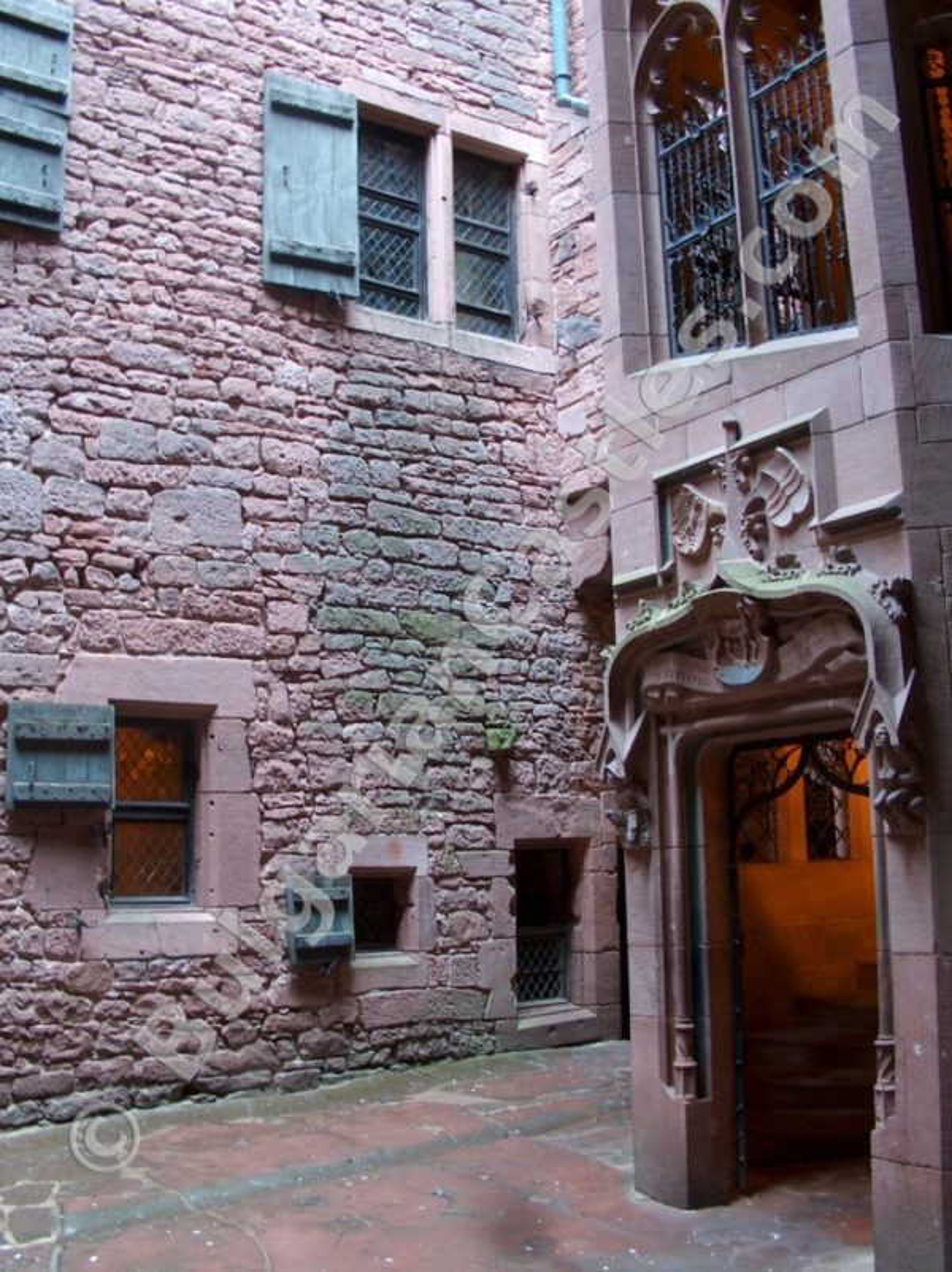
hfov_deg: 38.6
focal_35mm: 37
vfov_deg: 50.2
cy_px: 636
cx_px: 476
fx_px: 1359
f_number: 6.7
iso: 115
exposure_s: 1/4
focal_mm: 7.6
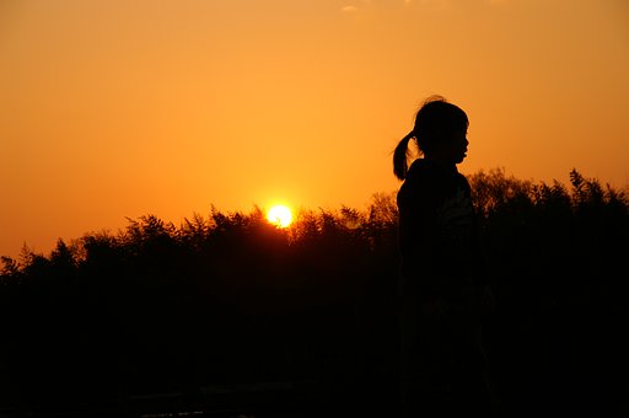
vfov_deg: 9.1
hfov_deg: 13.7
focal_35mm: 150
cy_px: 209
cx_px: 314
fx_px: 2617
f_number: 9
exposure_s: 1/320
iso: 100
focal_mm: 100
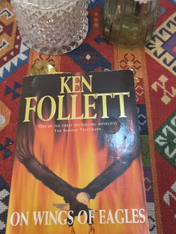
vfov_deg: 41.6
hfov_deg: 32.2
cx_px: 88
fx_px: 305
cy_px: 80
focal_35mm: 45
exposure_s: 1/100
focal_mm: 5.4
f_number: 1.8
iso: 640
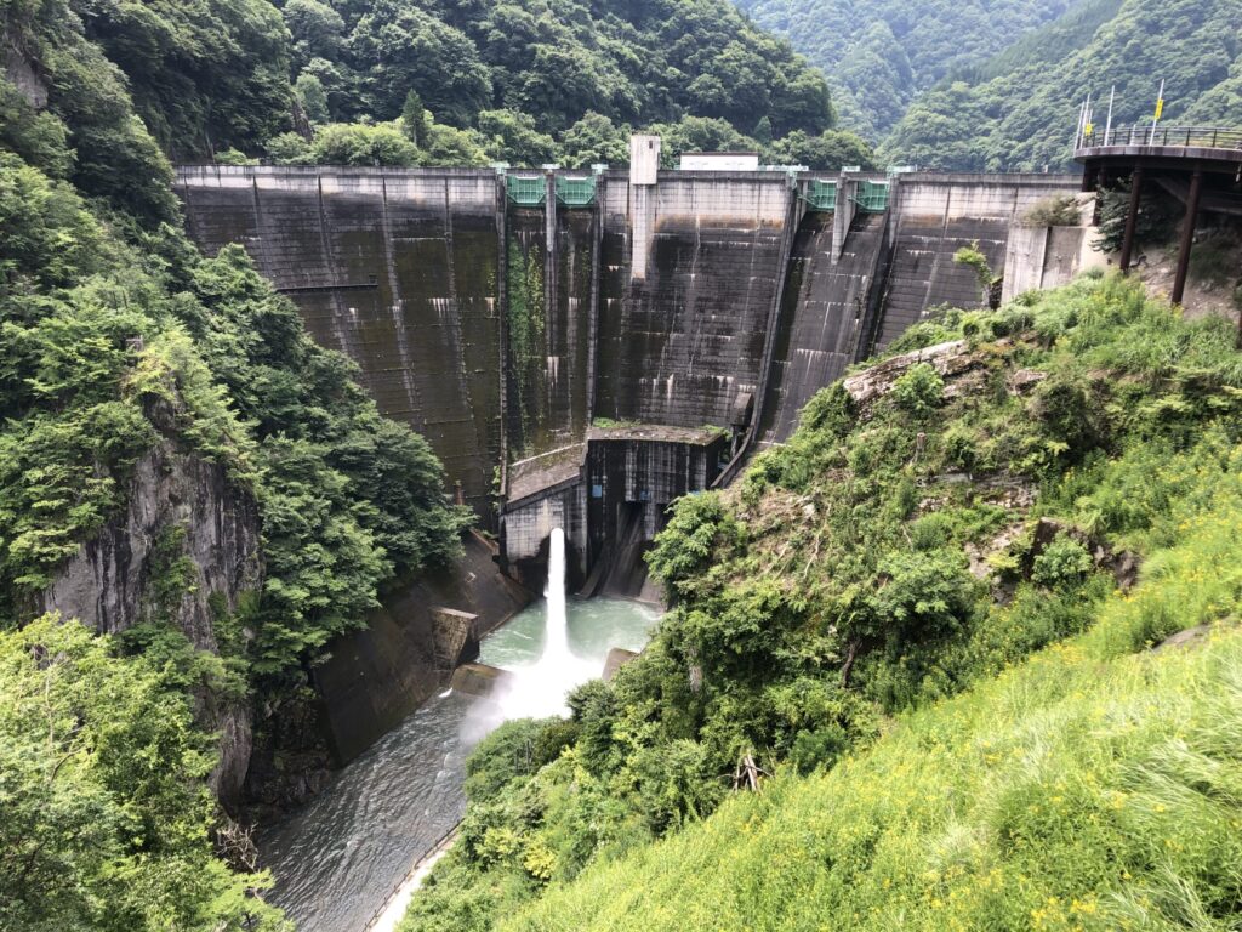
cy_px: 466
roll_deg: -0.7
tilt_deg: -15.9
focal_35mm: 28
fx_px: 1005
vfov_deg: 49.7
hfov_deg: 63.4
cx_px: 621
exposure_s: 1/419
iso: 20
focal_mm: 3.99
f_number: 1.8
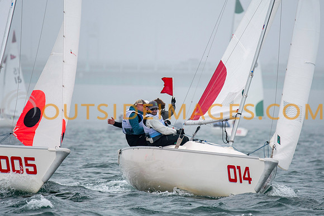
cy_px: 105
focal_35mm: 494
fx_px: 4450
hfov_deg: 4.2
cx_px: 168
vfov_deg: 2.8
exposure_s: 1/3200
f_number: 4
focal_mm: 300
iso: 250
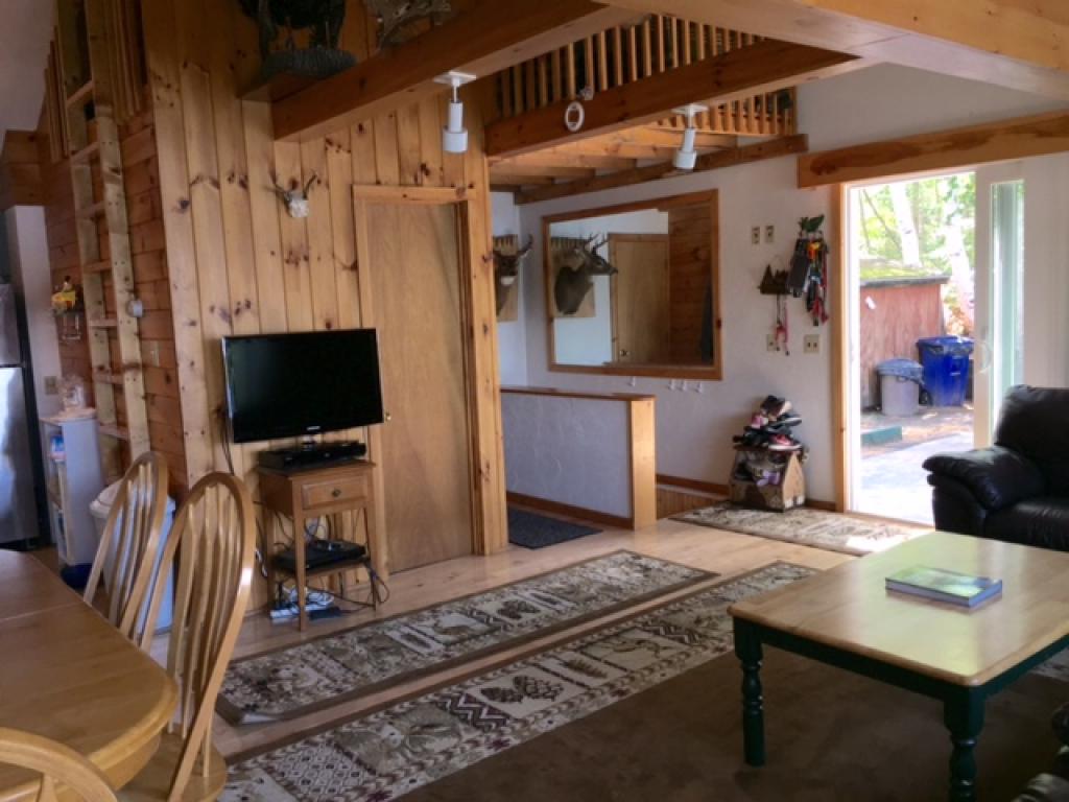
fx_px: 896
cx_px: 534
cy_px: 401
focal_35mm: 29
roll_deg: +1.5
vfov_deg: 48.2
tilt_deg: -7.5
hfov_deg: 61.7
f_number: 2.2
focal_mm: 4.15
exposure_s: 1/51
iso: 32
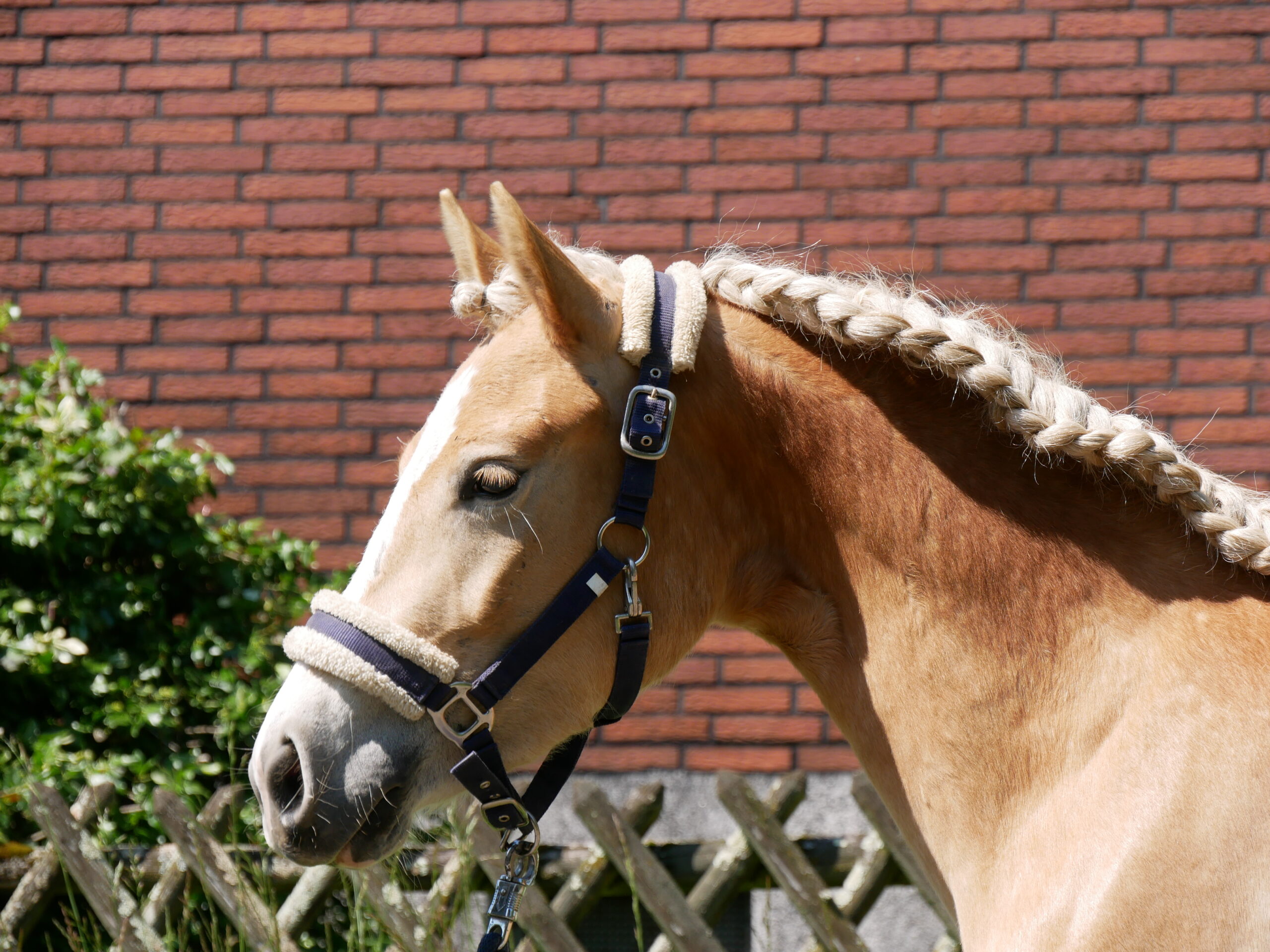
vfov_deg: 8.4
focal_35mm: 176
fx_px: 6457
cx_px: 635
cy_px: 476
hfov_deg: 11.2
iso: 200
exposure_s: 1/400
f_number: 6.3
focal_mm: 88
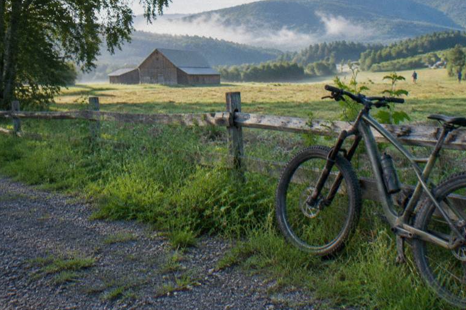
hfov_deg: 31.2
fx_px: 828
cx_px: 302
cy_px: 129
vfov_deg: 21.2
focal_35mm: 64
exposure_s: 1/320
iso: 320
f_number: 6.3
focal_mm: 49
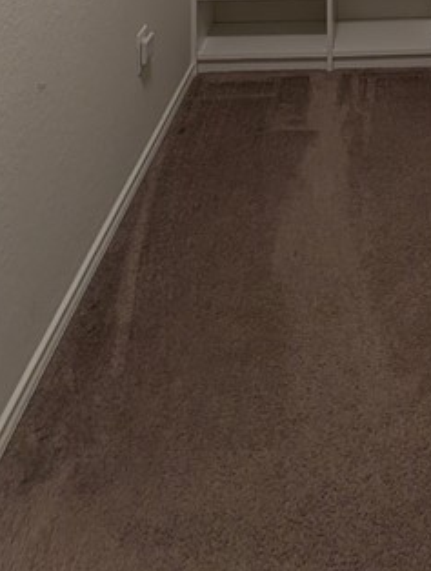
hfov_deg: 35.3
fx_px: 645
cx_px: 368
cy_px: -274
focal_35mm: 39
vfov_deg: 29.6
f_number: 1.7
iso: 39
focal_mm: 2.02
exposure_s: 1/60
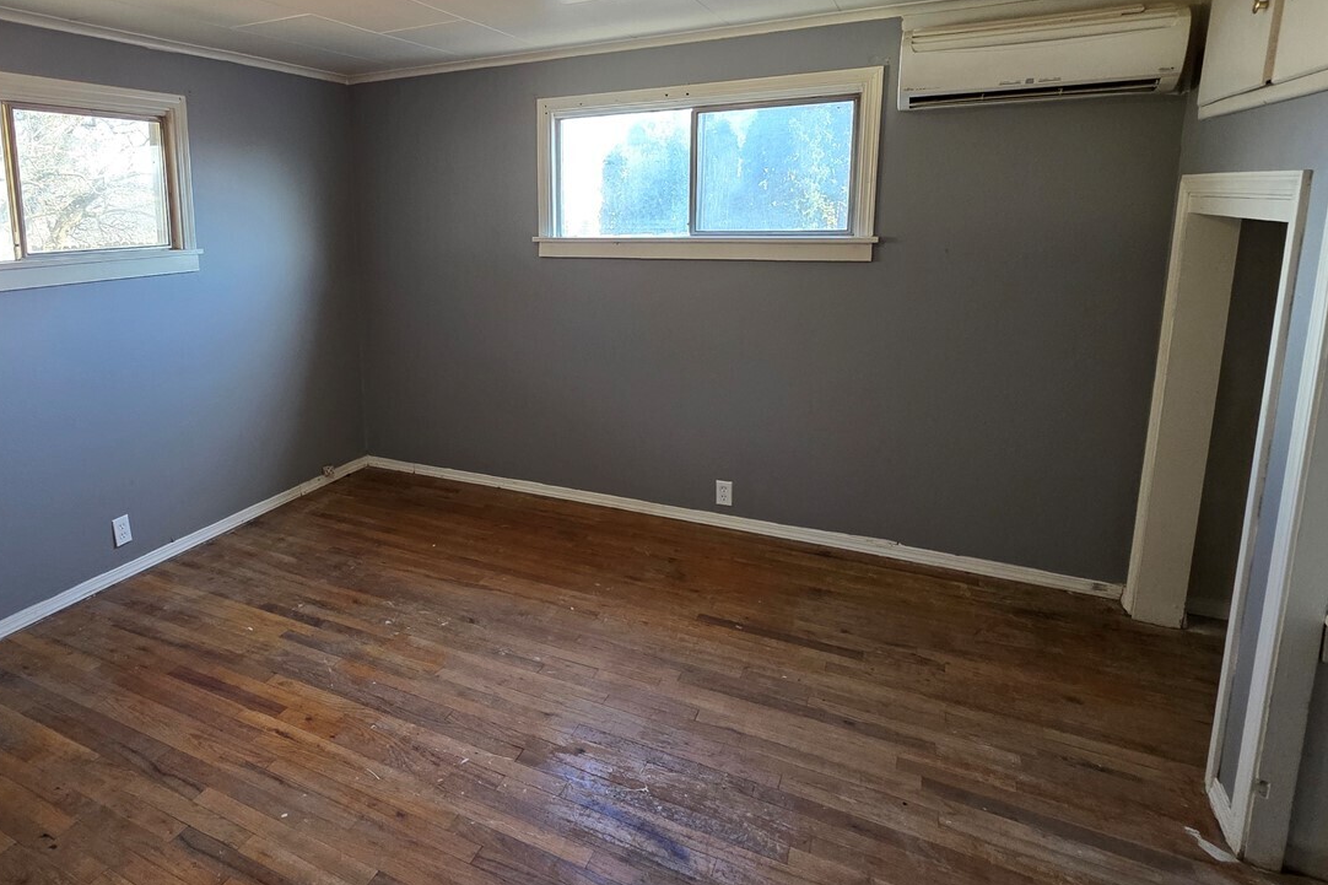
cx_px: 474
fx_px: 738
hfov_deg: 81.9
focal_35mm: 20
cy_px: 350
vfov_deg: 61.3
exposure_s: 1/120
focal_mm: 2.2
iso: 250
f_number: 1.9
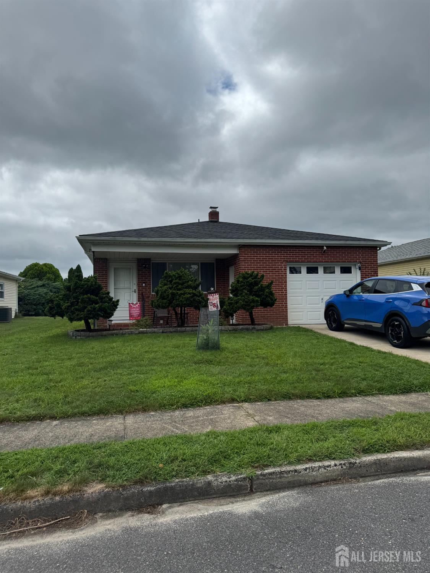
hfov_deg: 56.8
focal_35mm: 24
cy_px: 286
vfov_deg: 71.6
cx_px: 215
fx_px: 397
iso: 80
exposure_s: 1/7937
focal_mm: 6.76
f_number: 1.78
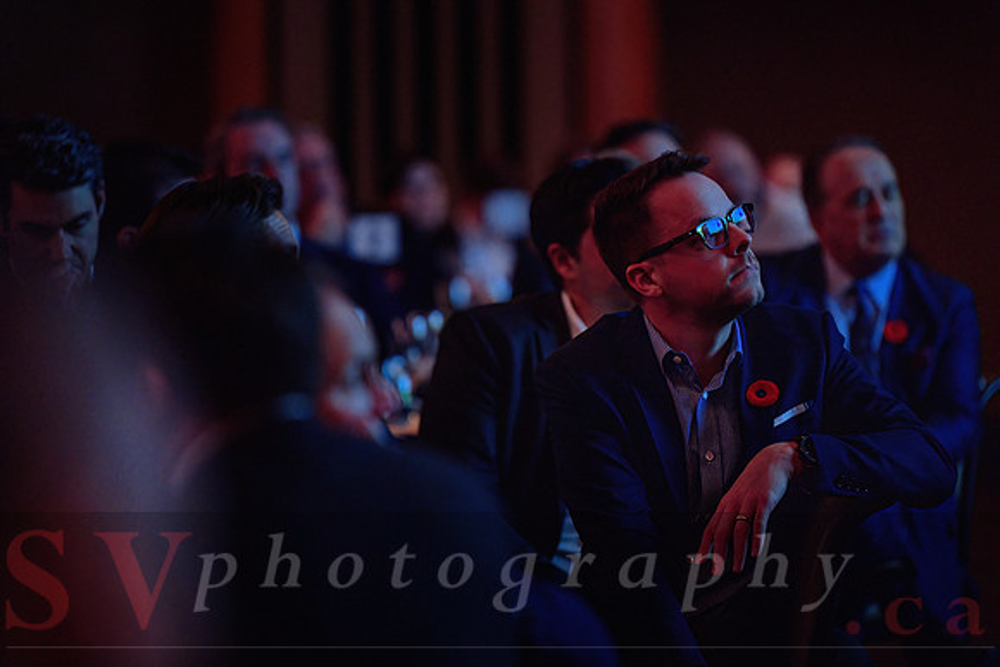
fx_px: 5557
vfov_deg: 6.9
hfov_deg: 10.3
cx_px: 500
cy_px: 334
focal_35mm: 200
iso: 3200
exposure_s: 1/100
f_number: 2.8
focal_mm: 200
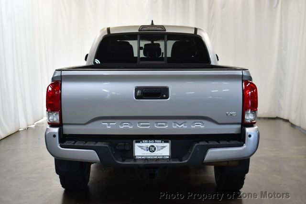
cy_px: 102
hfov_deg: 38.2
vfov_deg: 26.0
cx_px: 153
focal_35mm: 52
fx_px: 442
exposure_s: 1/125
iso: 1400
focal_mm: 35
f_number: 4.5
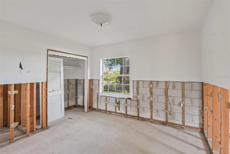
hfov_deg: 96.7
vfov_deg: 73.7
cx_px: 115
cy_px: 77
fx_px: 102
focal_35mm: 16
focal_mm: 16
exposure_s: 1/10
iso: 400
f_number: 8
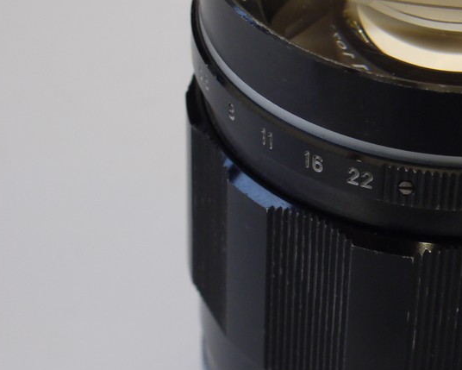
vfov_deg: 11.8
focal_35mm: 131
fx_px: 1792
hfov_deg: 14.4
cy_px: 174
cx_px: 480
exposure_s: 1/13
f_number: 7.1
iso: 400
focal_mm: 30
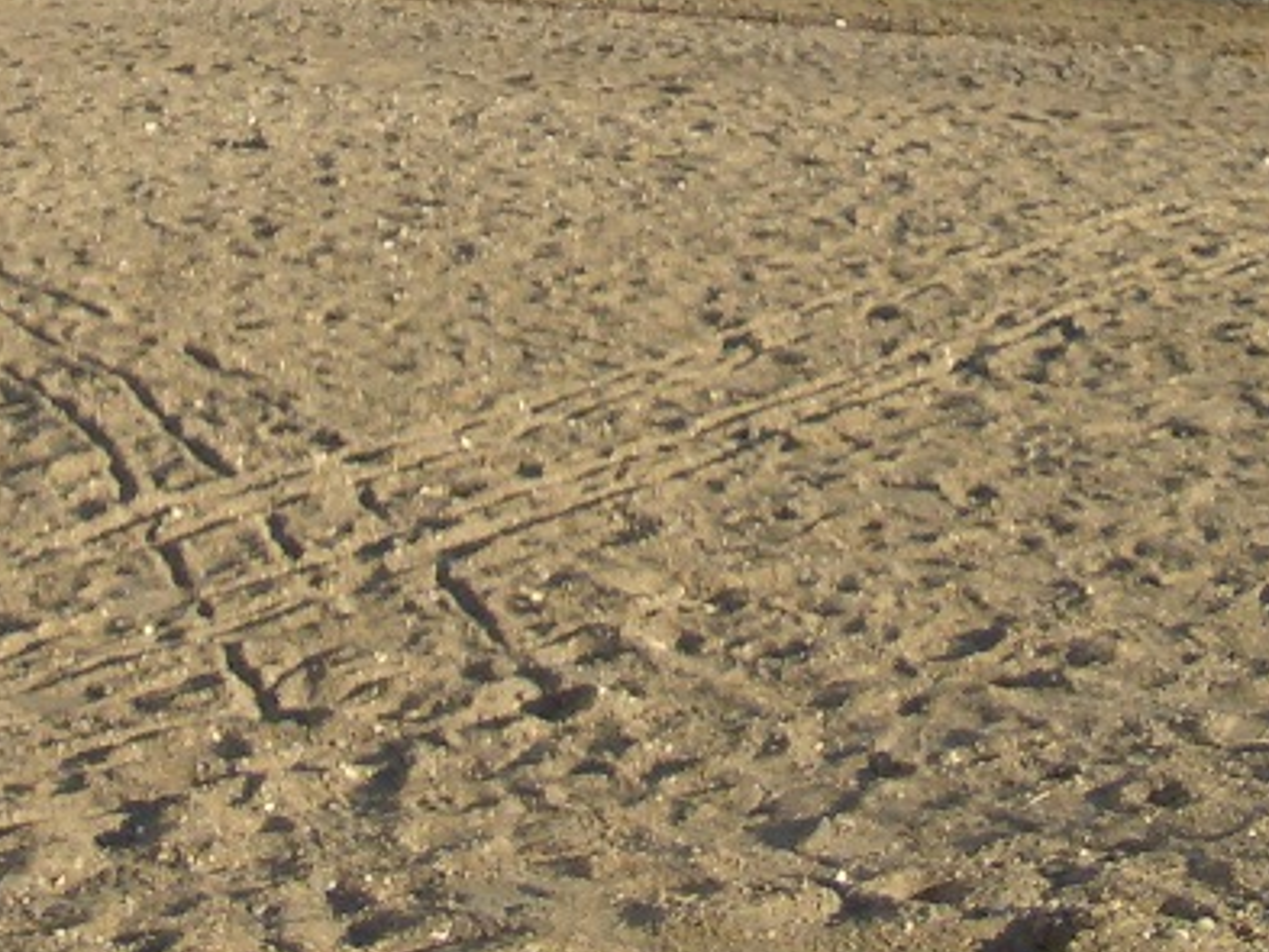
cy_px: -558
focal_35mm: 114
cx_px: 297
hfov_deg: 17.2
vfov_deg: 12.3
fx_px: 4180
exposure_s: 1/320
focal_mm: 5.8
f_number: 4.3
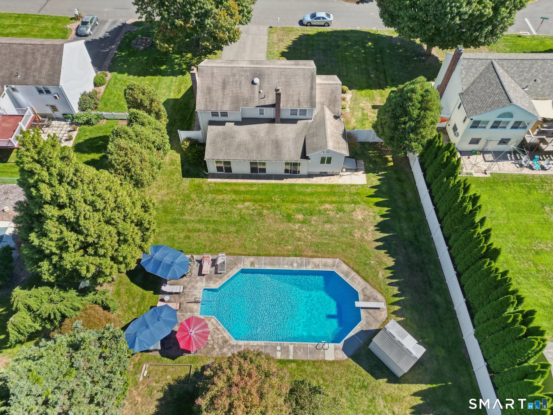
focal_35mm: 24
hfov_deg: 71.6
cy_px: 208
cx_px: 276
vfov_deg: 56.8
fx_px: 383
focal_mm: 6.7
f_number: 1.7
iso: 120
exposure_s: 1/1250
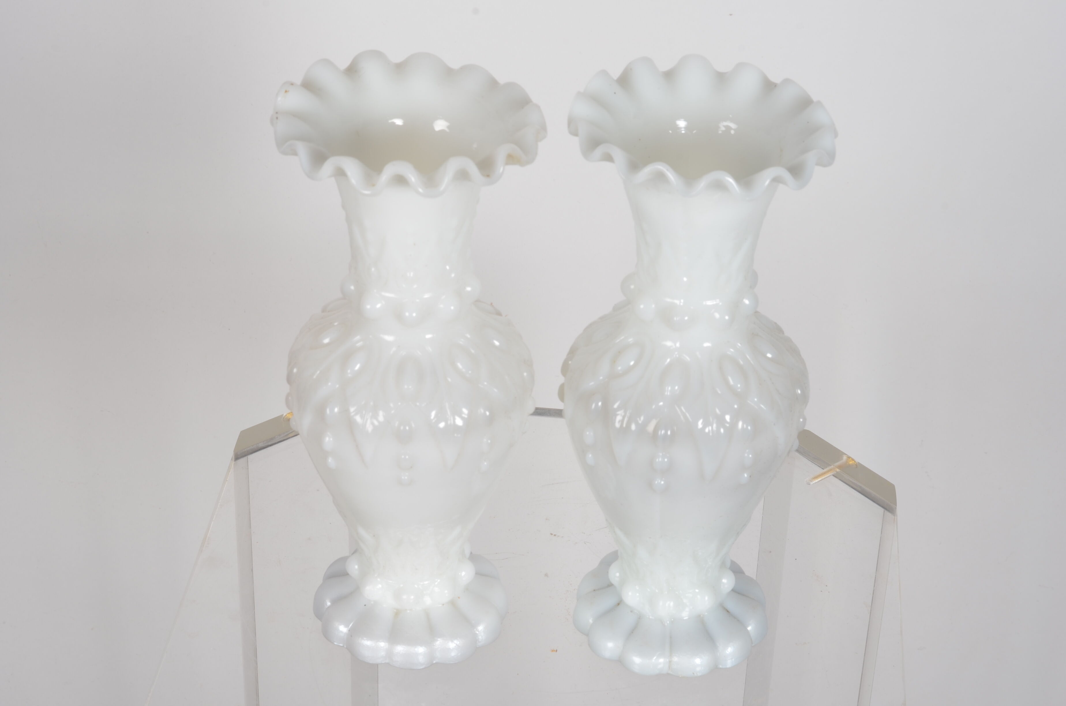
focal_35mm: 75
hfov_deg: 27.0
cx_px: 533
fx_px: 2216
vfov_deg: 18.1
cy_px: 353
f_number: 14
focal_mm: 50
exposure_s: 1/125
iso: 100
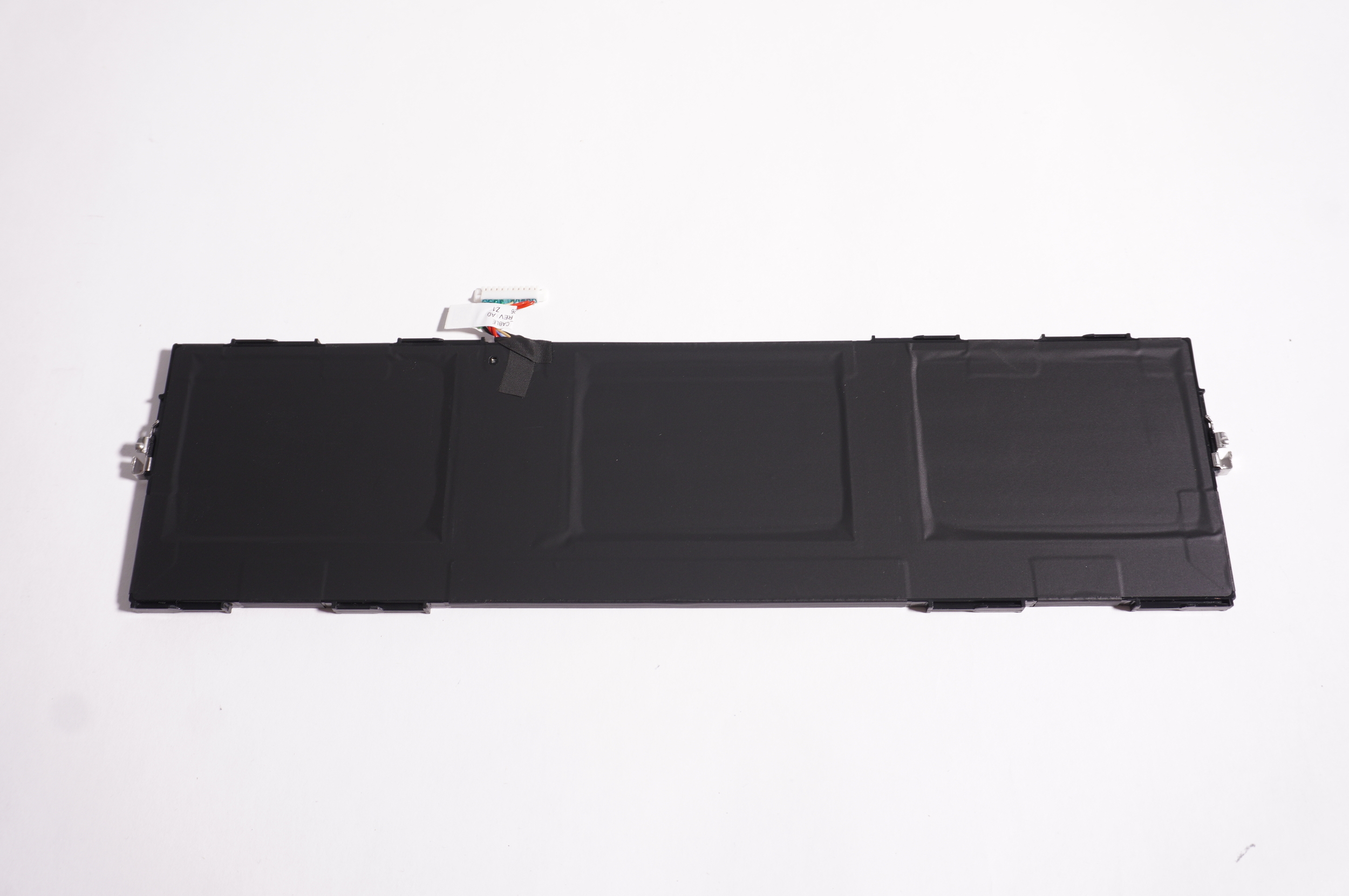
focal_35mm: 33
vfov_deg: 39.9
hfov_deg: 57.3
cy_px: 448
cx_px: 674
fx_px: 1235
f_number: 5.6
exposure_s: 1/13
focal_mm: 22
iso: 160
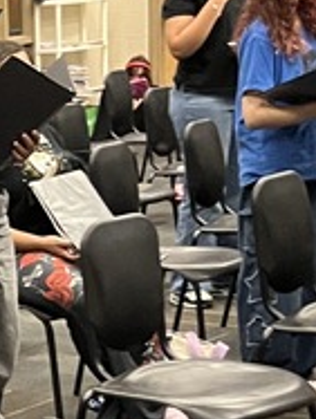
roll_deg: +4.5
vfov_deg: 13.6
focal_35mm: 142
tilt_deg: -16.0
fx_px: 1722
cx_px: -291
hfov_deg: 9.8
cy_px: 471
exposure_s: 1/40
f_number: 1.6
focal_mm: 5.1
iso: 400
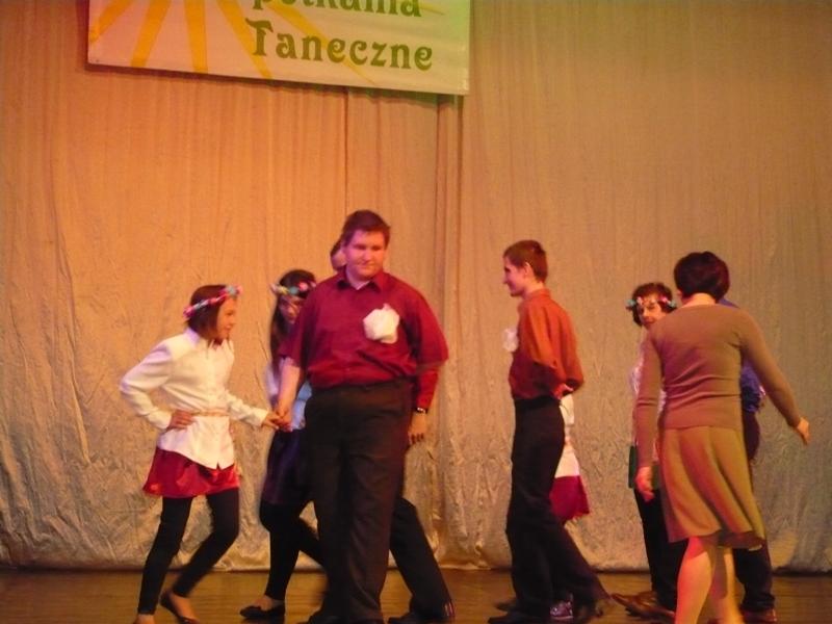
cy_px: 312
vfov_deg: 19.6
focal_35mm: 75
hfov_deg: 26.0
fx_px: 1803
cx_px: 416
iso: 800
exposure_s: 1/50
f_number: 4.1
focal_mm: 12.3
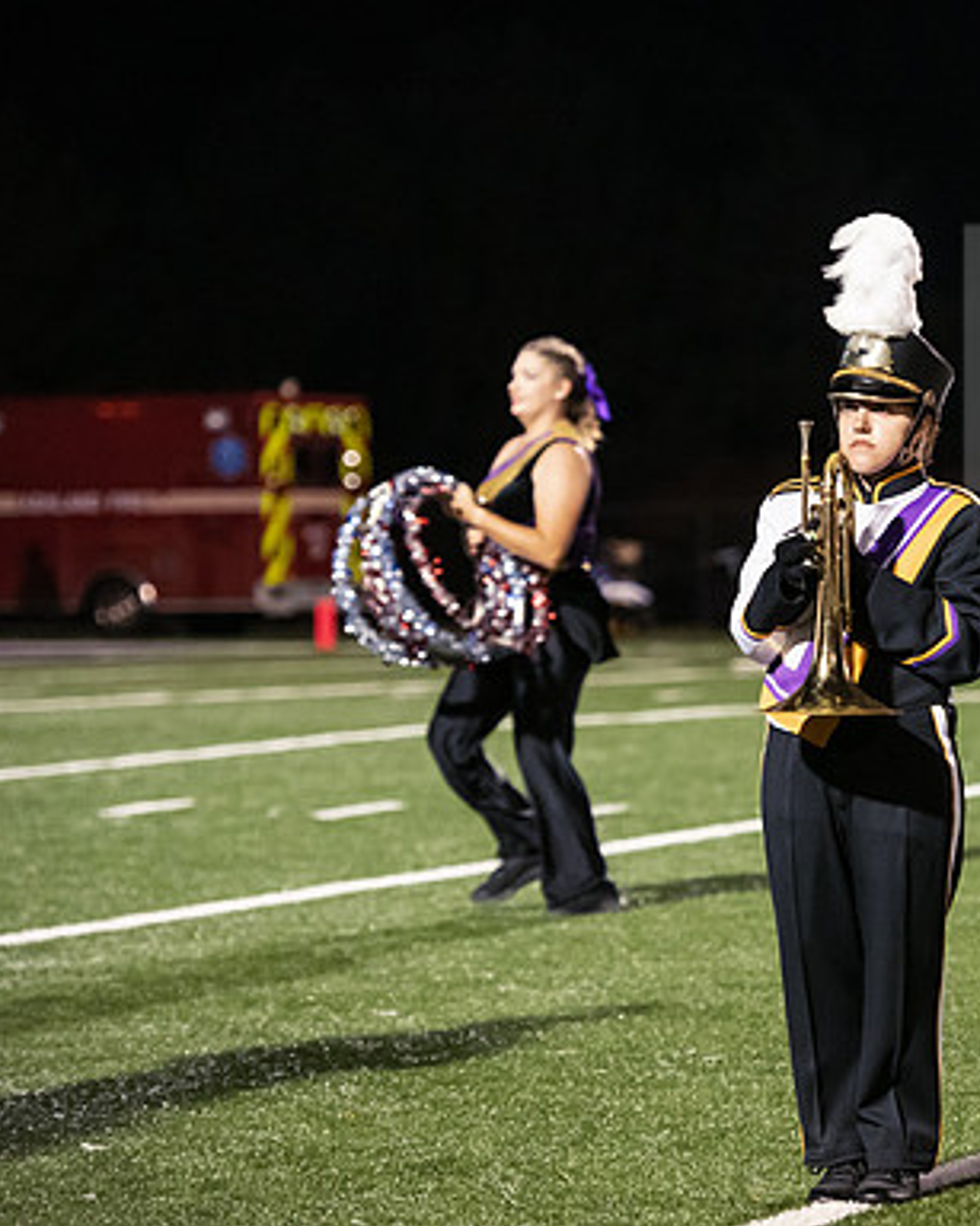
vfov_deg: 11.2
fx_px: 6275
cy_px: 611
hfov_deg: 8.9
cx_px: 868
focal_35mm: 173
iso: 5000
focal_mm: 122
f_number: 3.2
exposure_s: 1/500
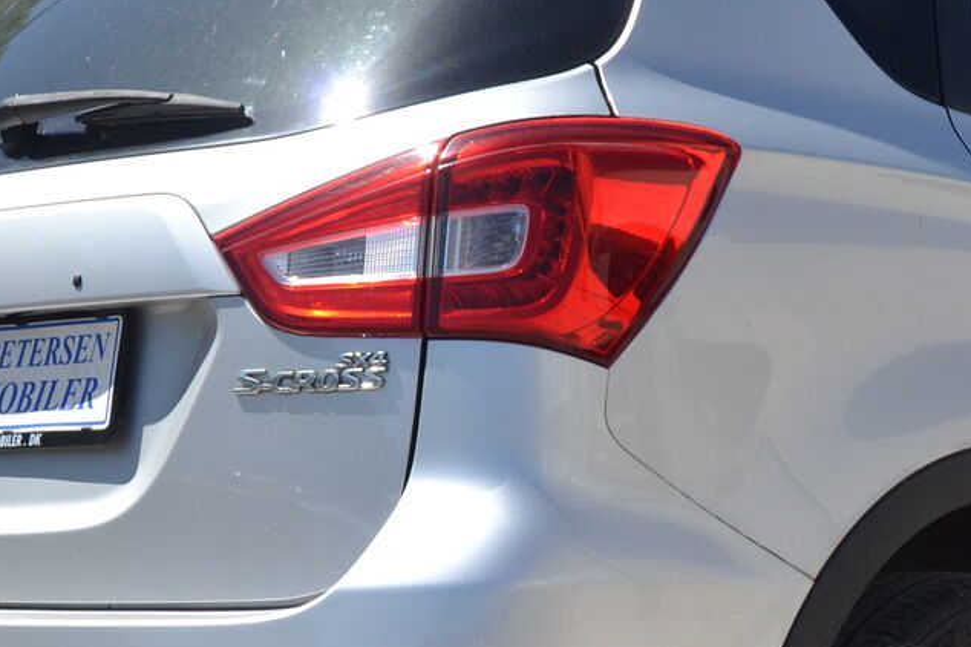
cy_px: 461
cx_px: 731
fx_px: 2696
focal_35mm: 100
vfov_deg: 13.6
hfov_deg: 20.3
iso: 100
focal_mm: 22
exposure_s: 1/250
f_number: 8
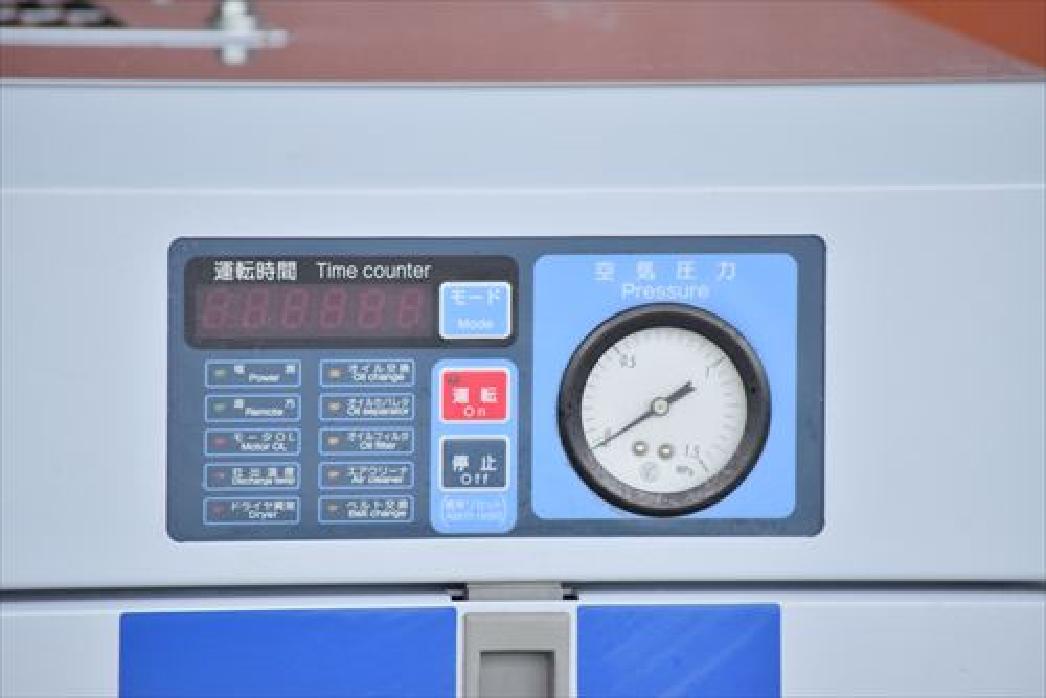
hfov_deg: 5.1
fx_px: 11774
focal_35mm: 405
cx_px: 523
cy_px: 349
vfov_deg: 3.4
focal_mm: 270
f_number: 6.3
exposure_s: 1/640
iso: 1250
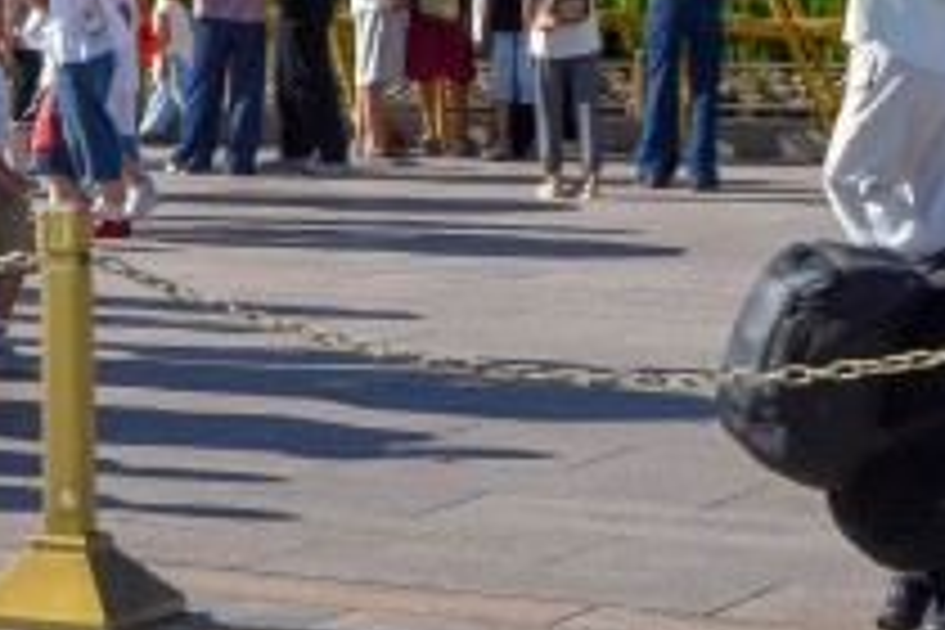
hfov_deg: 11.4
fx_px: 4042
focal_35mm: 154
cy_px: -616
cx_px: -1192
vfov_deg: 8.5
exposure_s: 1/2000
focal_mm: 20
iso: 400
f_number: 6.7
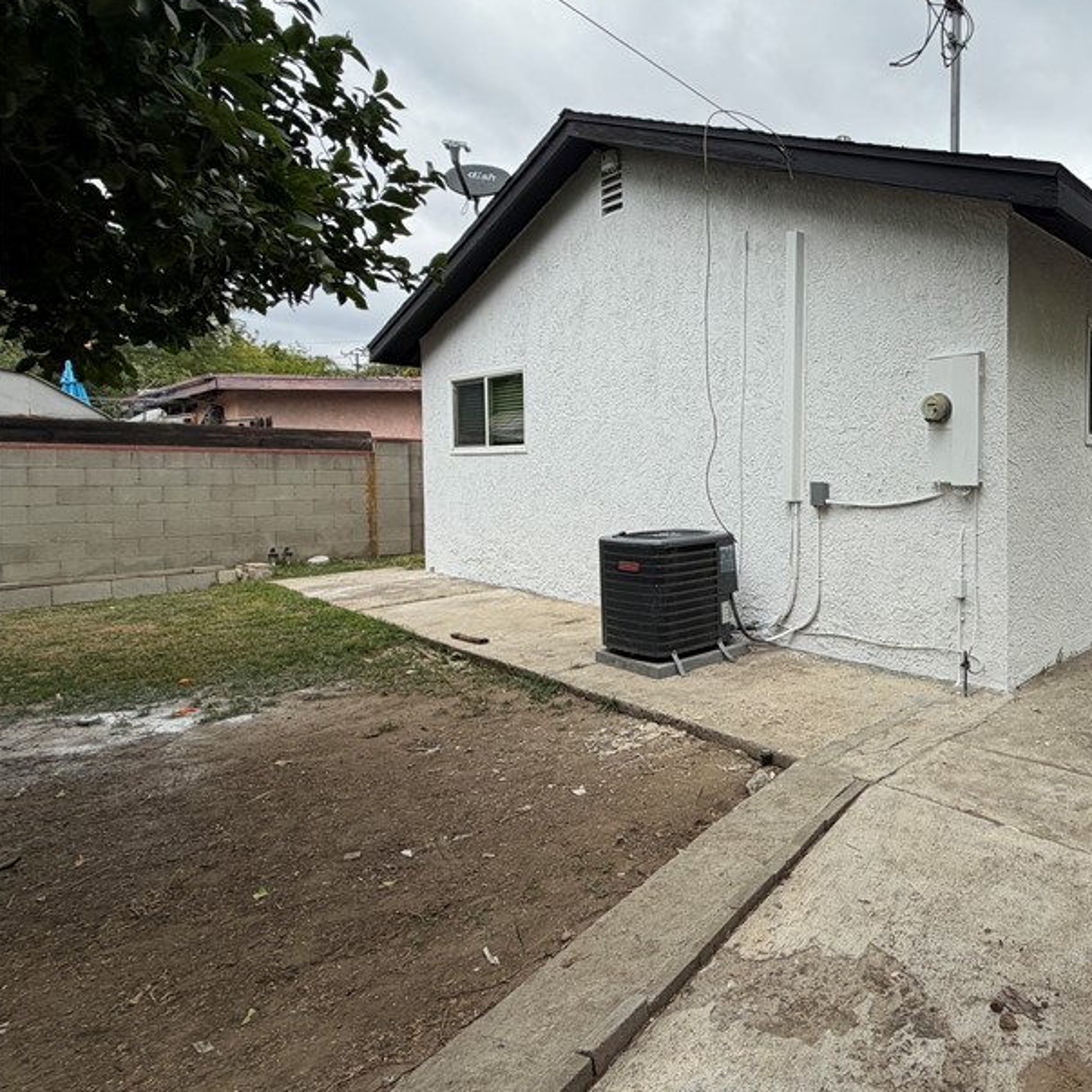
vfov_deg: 72.0
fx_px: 749
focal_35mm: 21
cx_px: 924
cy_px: 498
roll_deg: +0.3
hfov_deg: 63.6
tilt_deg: -0.8
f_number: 2.2
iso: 40
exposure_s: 1/770
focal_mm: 2.22
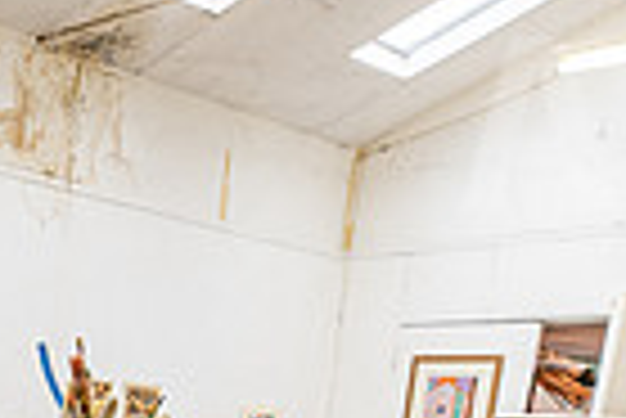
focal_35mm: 62
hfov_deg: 27.8
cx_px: -153
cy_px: 658
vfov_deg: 18.9
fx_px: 1079
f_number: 5.6
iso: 64
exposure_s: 1/6
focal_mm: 14
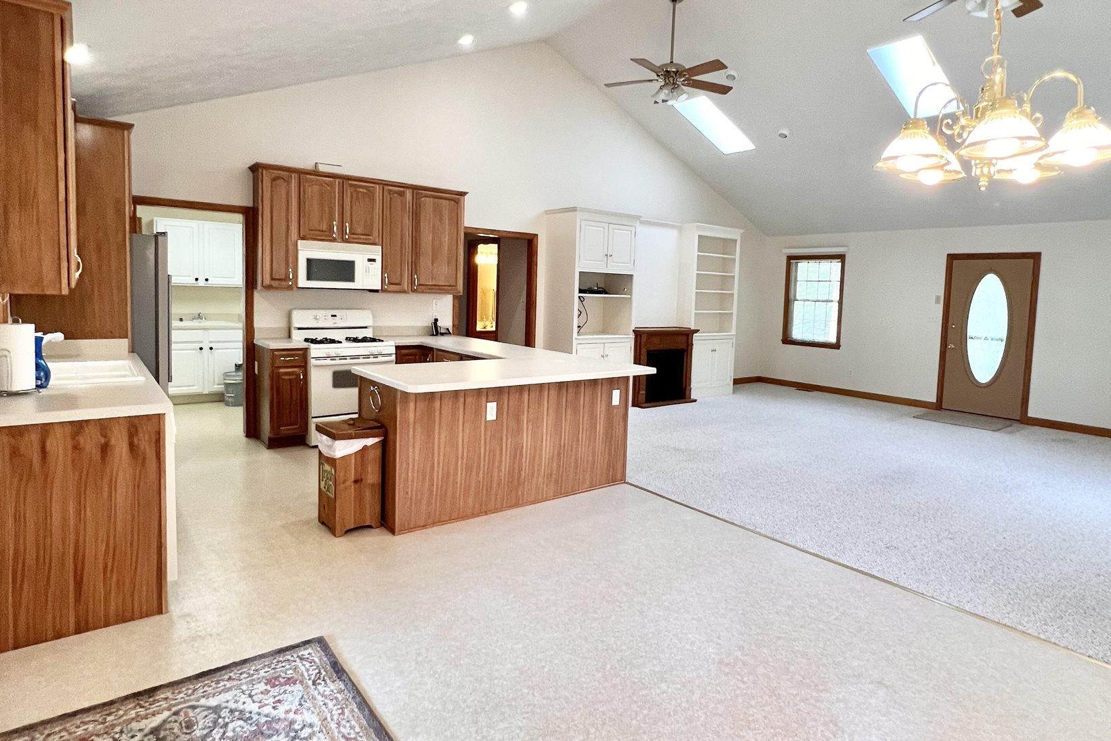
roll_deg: -2.2
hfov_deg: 86.9
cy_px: 336
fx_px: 586
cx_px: 579
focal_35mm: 19
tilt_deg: -3.2
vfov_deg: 64.4
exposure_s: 1/120
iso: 160
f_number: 1.8
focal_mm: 1.57
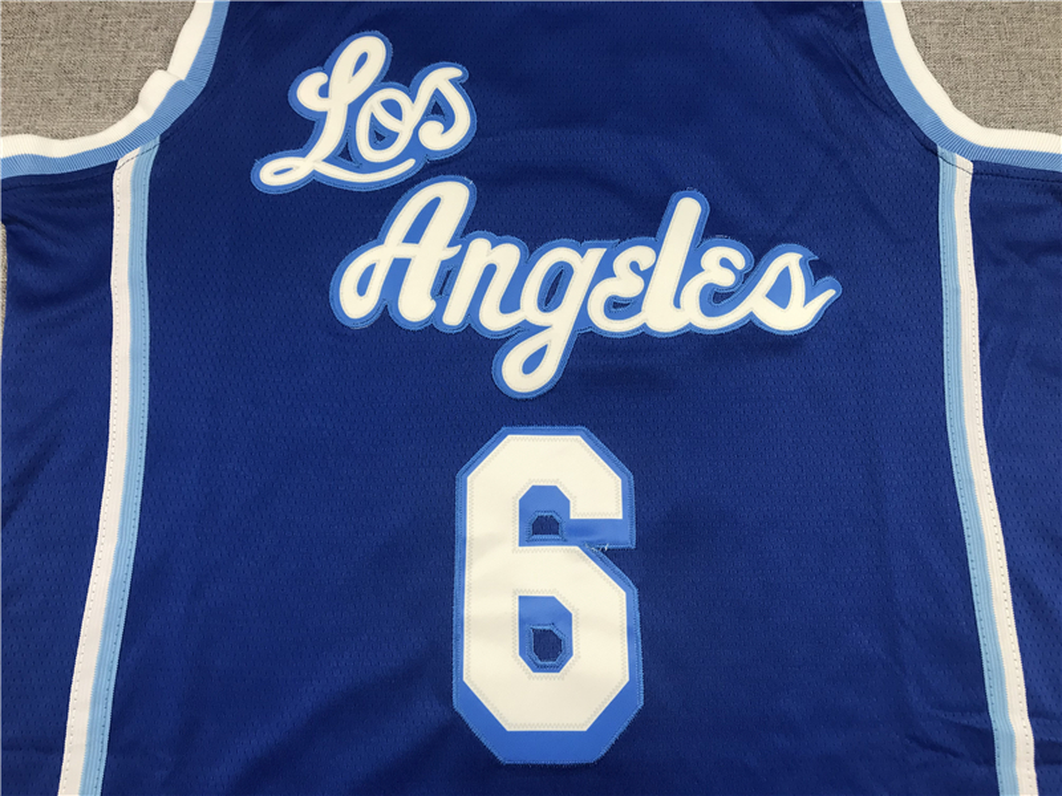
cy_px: 398
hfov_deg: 63.4
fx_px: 859
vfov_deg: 49.7
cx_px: 531
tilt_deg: -75.5
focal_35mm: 28
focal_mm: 3.99
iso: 32
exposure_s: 1/50
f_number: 1.8
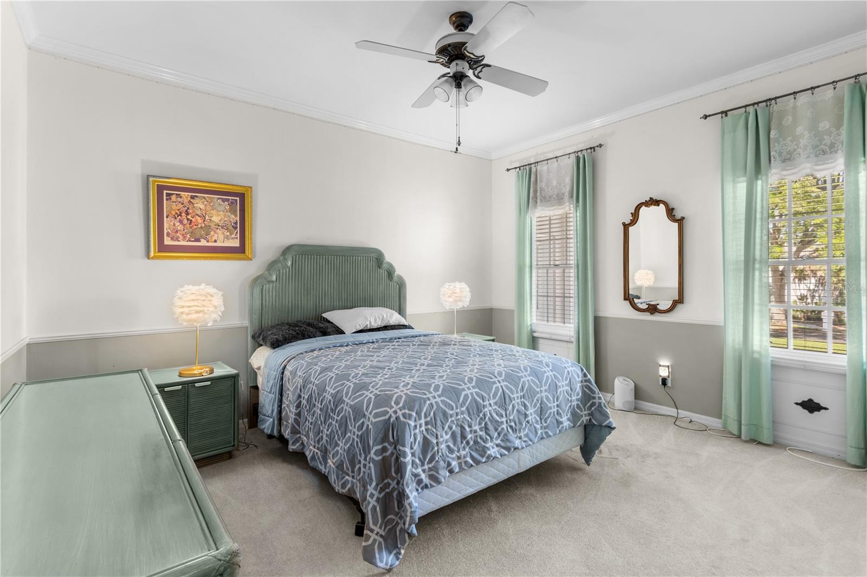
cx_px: 434
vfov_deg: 77.3
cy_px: 288
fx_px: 361
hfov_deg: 100.4
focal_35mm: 15
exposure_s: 4
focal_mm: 10
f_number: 7.1
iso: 100
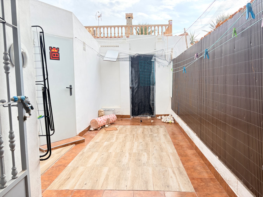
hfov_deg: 67.3
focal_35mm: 26
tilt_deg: -3.9
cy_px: 98
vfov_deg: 53.1
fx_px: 198
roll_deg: +0.9
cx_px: 132
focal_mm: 5.96
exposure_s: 1/820
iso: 64
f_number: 1.6
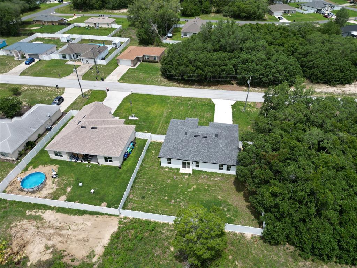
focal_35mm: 24
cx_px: 178
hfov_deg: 71.6
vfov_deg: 56.8
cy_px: 134
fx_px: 248
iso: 120
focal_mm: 6.72
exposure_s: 1/3200
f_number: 1.7
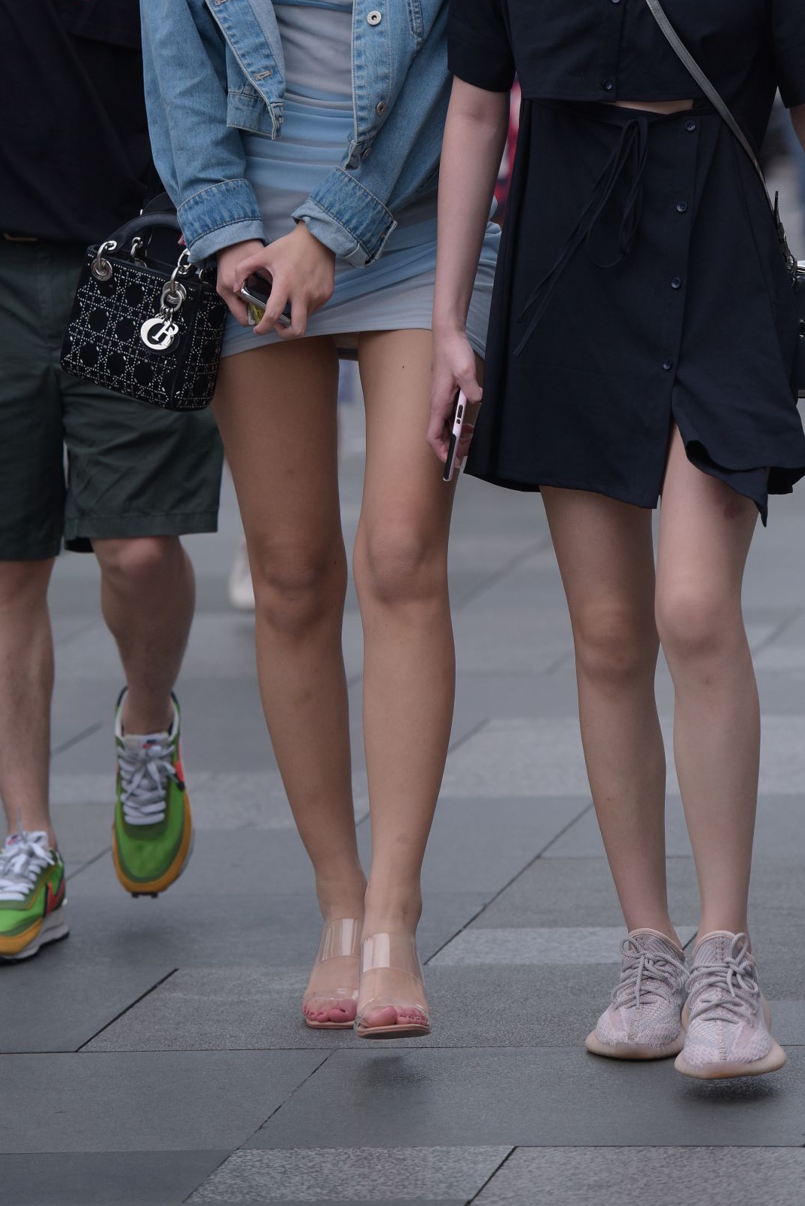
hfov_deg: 5.5
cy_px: 307
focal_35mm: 250
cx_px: 319
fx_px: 8379
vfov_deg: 8.2
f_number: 4
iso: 640
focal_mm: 165
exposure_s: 1/640
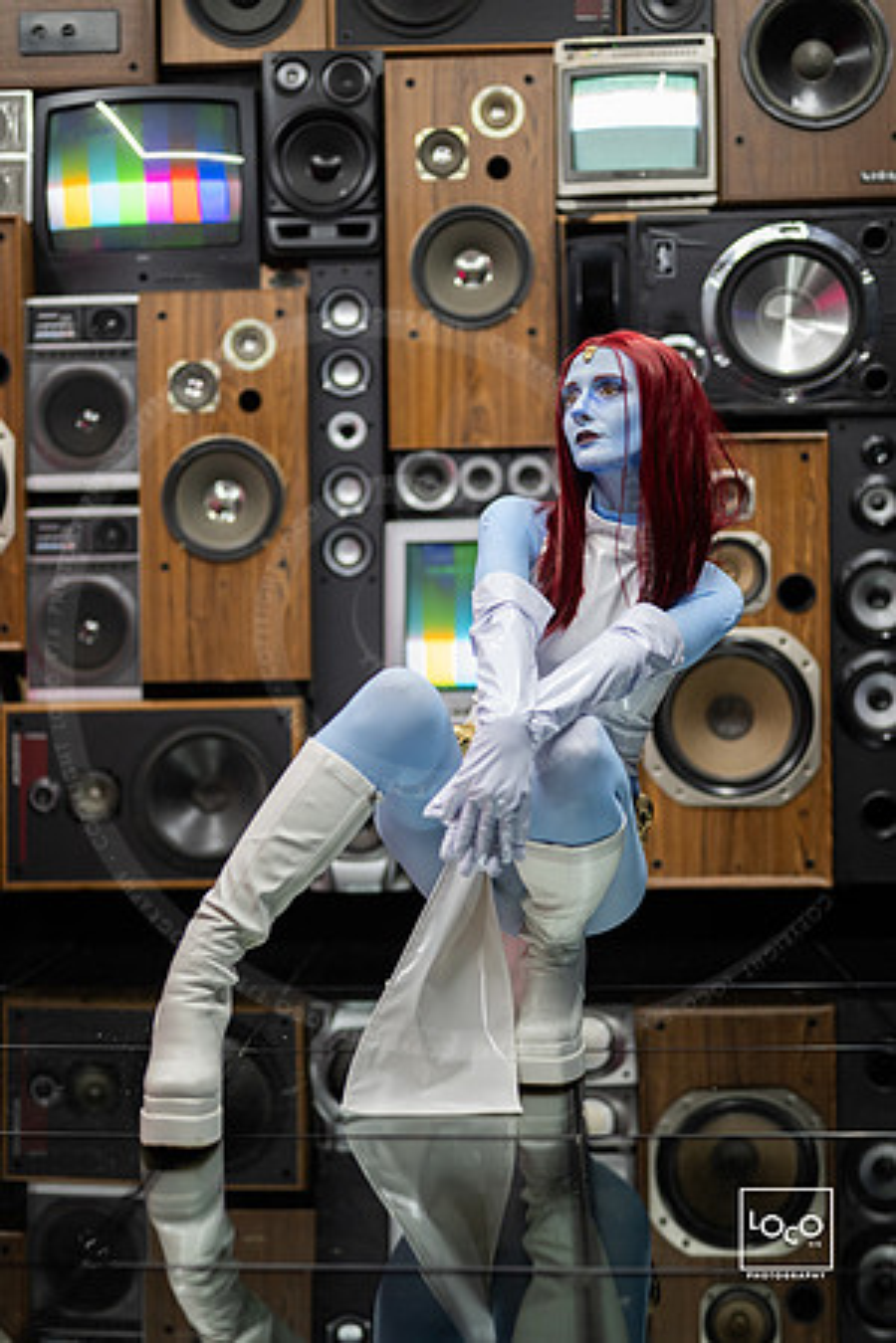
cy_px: 672
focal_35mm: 50
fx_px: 1867
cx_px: 448
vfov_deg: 39.6
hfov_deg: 27.0
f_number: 1.2
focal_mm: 50
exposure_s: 1/250
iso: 1000
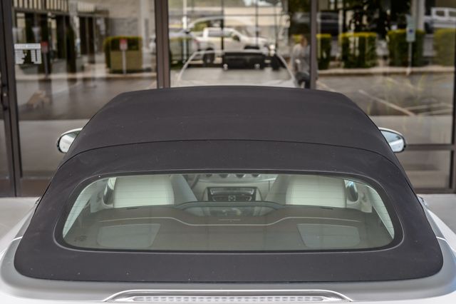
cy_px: 147
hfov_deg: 39.7
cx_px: 236
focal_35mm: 50
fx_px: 631
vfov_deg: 27.1
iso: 400
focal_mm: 48
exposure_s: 1/1250
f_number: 4
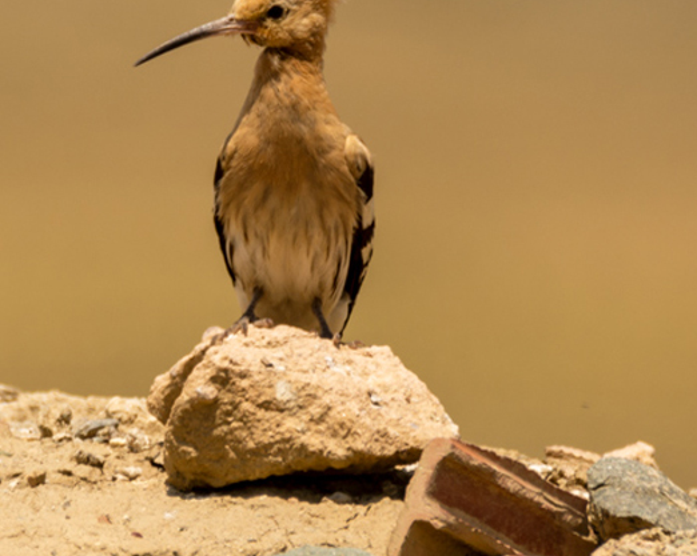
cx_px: 348
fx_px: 35049
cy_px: 219
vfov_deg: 0.9
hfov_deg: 1.1
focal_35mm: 1700
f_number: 7.1
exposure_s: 1/640
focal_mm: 600
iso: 100
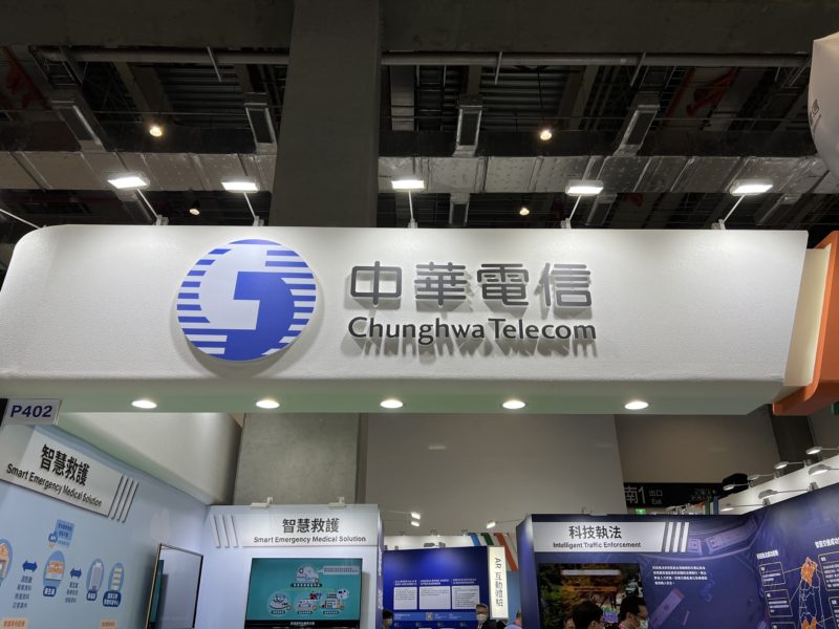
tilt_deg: +25.7
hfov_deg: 67.3
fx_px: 630
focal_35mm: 26
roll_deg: -0.2
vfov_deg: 53.1
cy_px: 314
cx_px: 420
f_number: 1.5
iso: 50
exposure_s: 1/466
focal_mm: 5.7
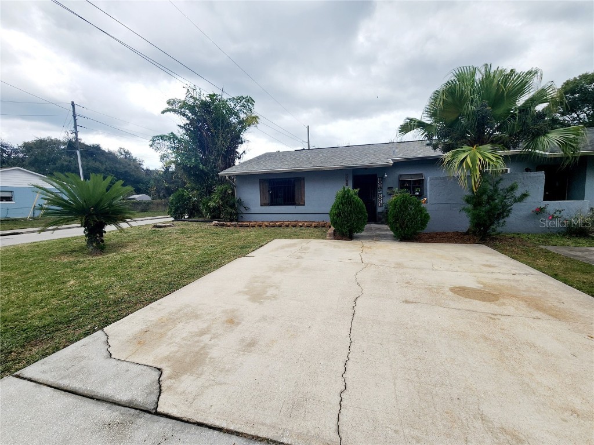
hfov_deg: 106.2
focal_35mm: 13
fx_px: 223
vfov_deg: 89.9
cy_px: 222
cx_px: 297
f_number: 2.2
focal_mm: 2.2
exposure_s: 1/1429
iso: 50
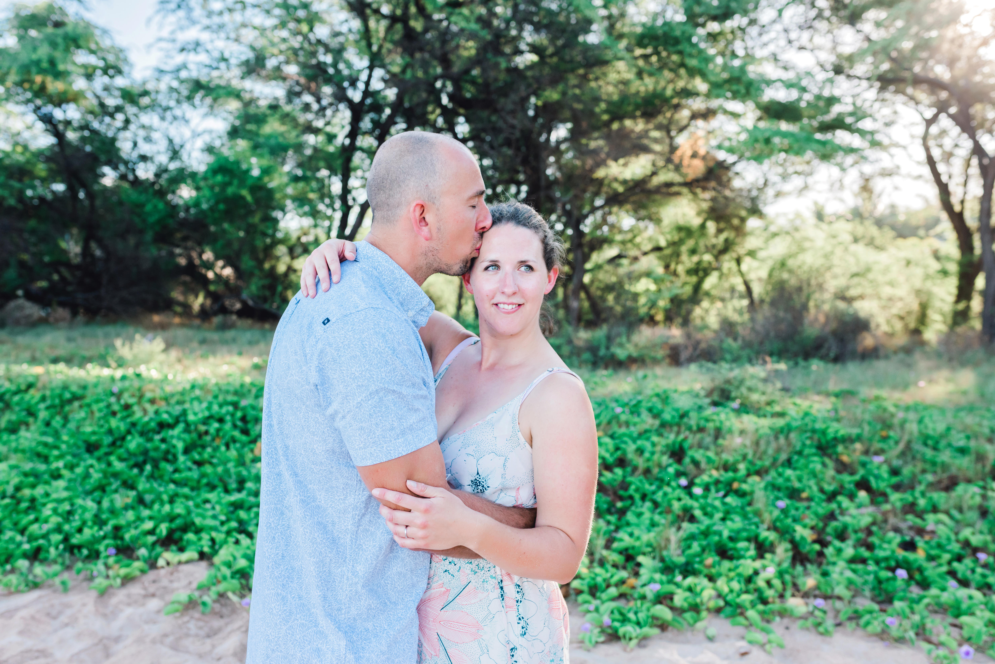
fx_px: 968
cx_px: 498
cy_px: 332
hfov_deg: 54.4
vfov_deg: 37.9
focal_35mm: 35
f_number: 3.5
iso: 500
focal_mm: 35
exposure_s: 1/1250
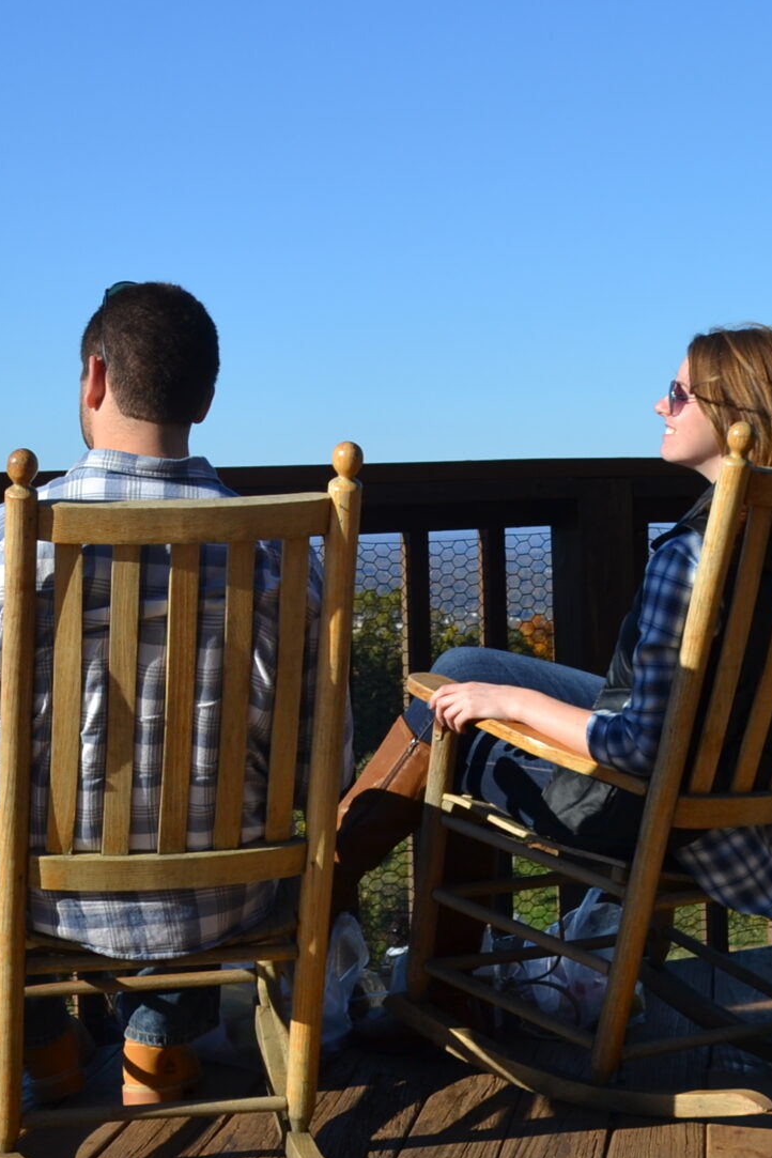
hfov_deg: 17.1
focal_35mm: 78
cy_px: 380
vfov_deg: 25.8
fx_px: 2509
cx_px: -7
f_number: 7.1
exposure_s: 1/200
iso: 100
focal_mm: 22
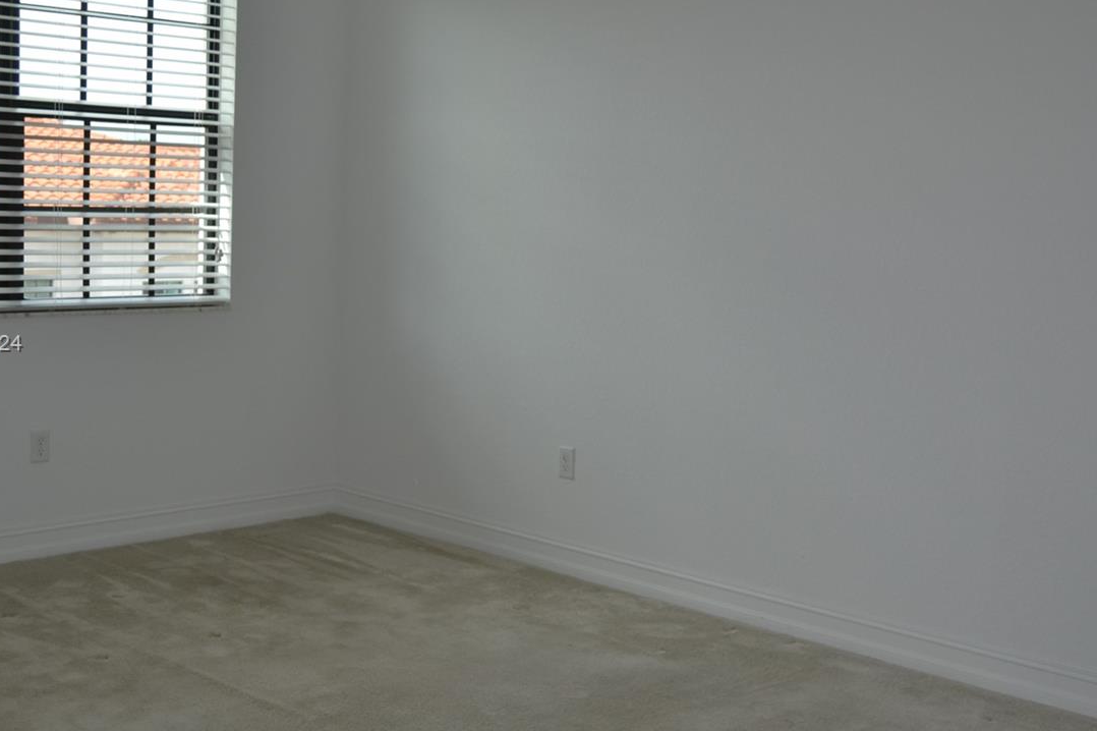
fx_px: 1493
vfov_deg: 27.5
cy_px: 345
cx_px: 511
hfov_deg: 40.3
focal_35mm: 49
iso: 110
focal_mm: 22
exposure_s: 1/125
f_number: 4
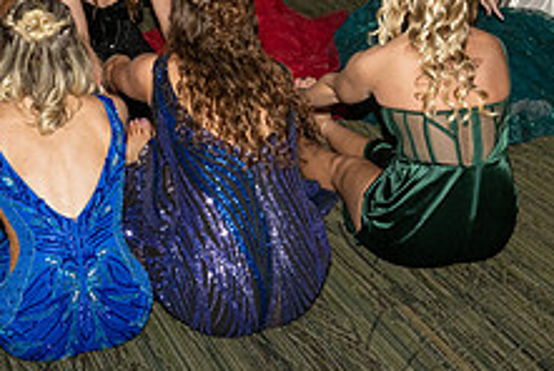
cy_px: 66
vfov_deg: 17.0
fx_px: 1233
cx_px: 297
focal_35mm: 80
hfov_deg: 25.3
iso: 500
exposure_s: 1/200
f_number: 4.5
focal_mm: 24
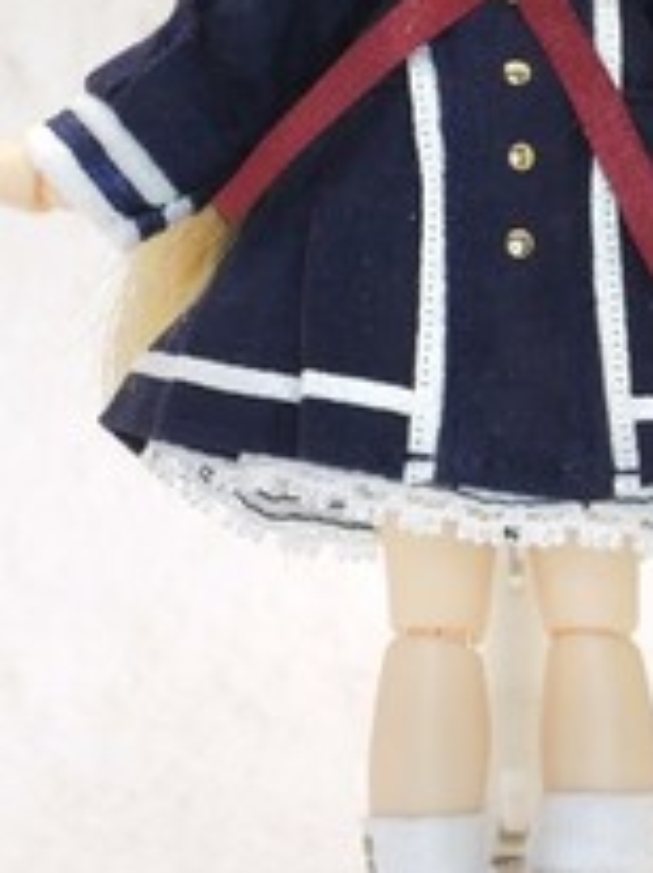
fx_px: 2470
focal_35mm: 98
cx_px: 492
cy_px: 174
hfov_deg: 15.0
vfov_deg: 19.8
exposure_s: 1/40
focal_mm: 21
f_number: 6.3
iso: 200
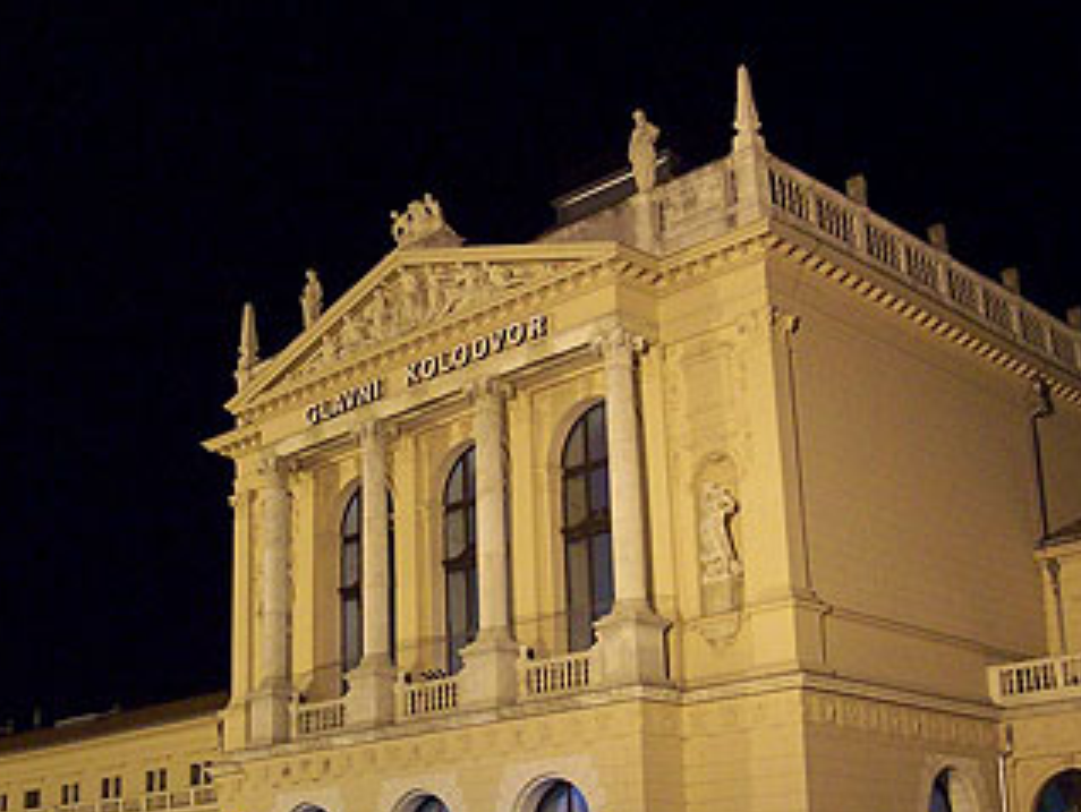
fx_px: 1594
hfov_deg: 37.1
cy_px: 537
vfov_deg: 28.4
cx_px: 357
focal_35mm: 51
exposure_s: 1/8
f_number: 2.7
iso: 200
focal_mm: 6
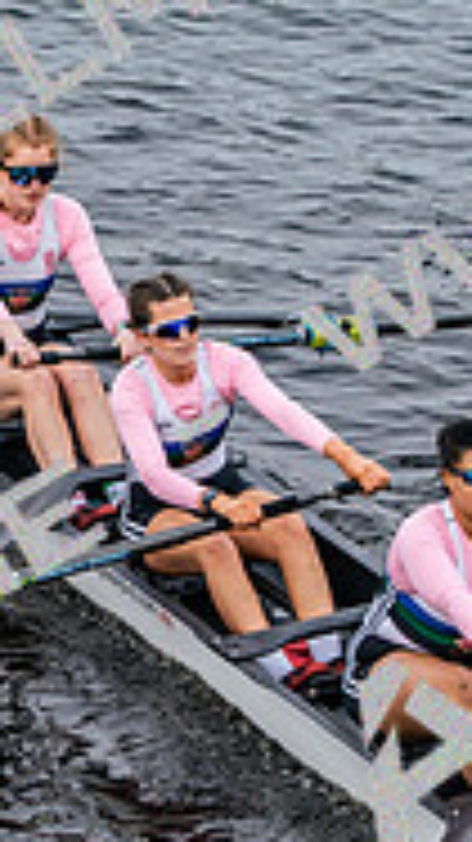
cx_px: -27
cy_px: 448
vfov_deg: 3.3
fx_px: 14482
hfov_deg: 1.9
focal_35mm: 650
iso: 320
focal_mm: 200
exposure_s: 1/2000
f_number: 2.8
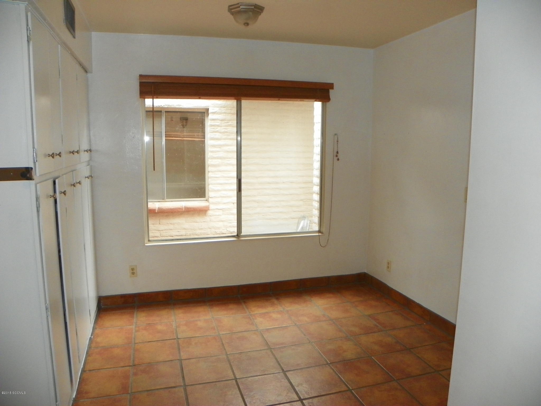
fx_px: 406
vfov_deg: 53.1
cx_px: 270
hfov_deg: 67.3
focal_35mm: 26
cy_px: 203
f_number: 2.8
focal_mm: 4.6
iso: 200
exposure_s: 1/30
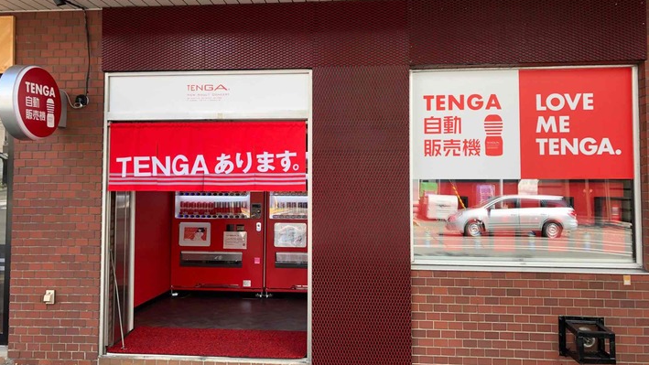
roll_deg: +0.0
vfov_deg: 37.8
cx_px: 323
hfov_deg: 62.6
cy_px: 166
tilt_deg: +3.9
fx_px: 534
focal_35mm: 31
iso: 25
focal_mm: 3.99
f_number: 1.8
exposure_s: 1/120
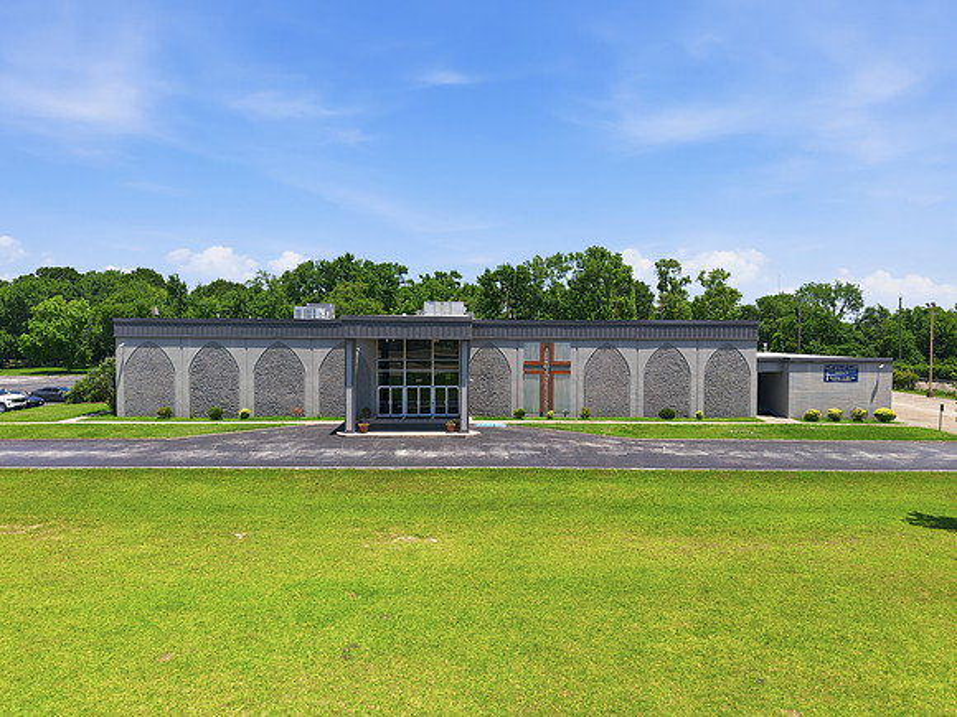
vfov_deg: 56.8
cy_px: 358
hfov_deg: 71.6
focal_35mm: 24
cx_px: 478
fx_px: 664
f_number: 1.8
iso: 100
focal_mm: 8.7
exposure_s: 1/3200
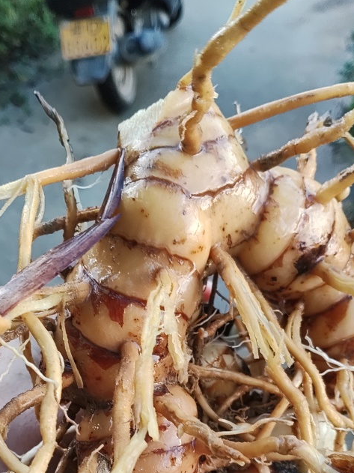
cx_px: 124
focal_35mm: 44
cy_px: 396
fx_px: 600
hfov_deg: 32.6
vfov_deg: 40.7
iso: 246
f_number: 1.8
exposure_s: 1/50
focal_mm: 4.26
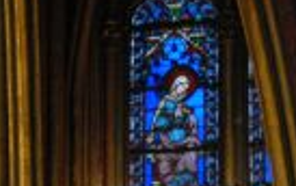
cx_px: 23
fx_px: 1750
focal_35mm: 217
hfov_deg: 9.6
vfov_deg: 6.0
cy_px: 281
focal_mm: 27
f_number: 3.8
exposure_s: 1/25
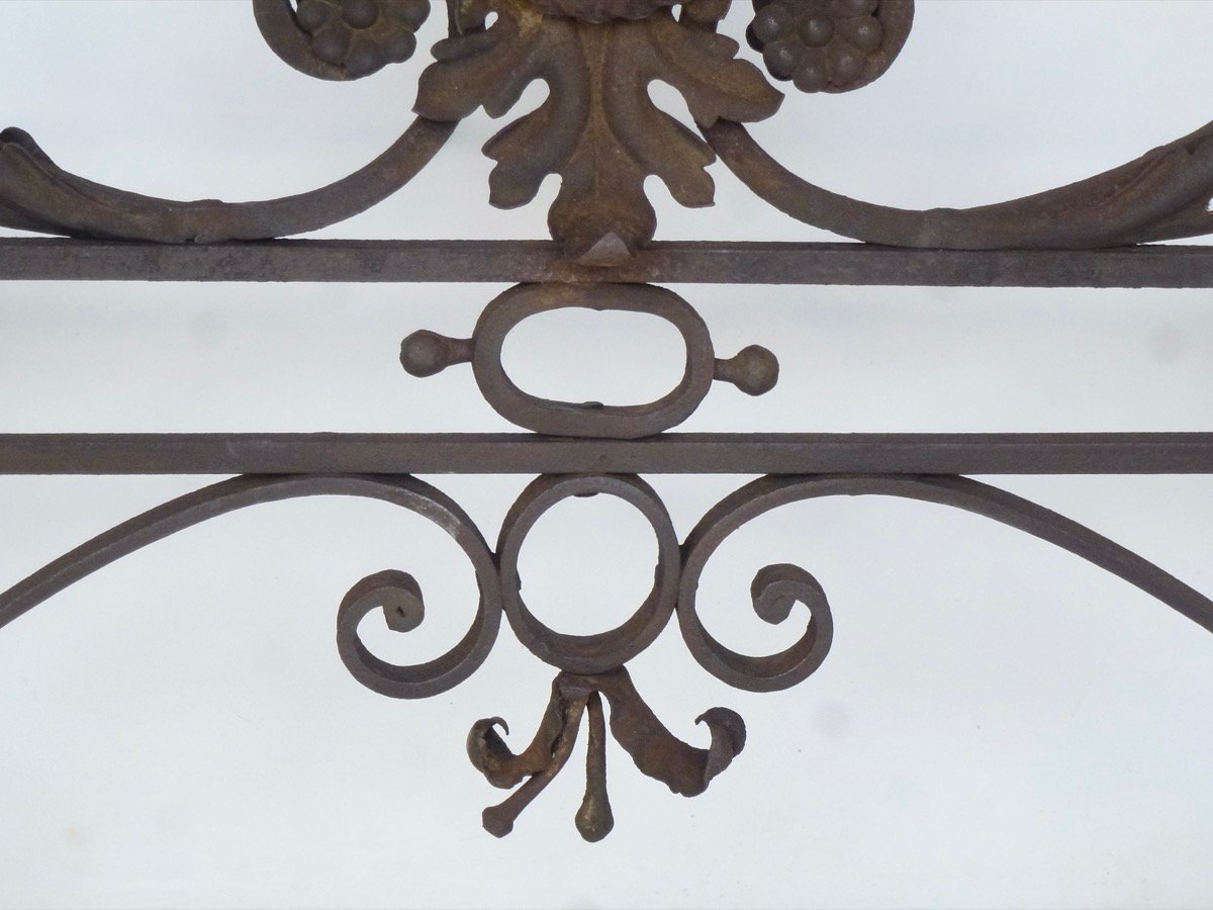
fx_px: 3960
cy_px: 455
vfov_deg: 13.1
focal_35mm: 113
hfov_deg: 17.4
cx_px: 606
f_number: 5.1
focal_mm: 20.2
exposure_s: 1/80
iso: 320
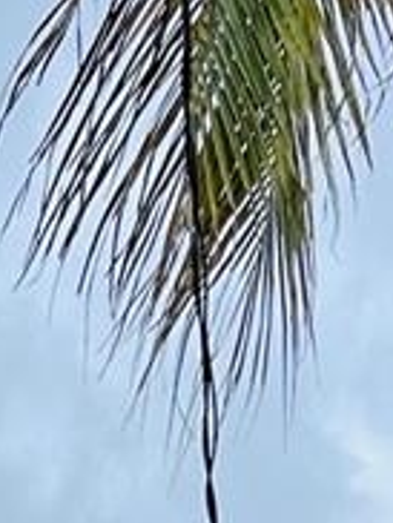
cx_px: 80
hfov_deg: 8.7
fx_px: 2582
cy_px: 1672
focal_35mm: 171
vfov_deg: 8.9
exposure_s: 1/1934
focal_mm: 5.7
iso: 50
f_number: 1.5
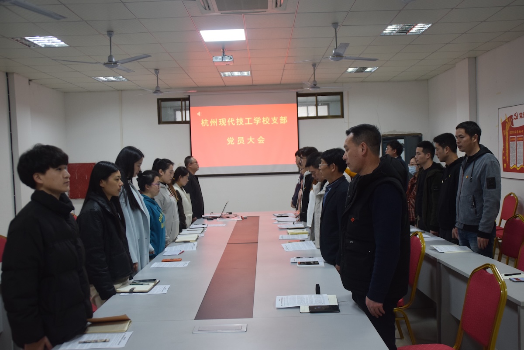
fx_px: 480
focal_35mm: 33
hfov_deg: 57.2
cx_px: 262
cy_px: 175
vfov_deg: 40.0
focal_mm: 22
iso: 800
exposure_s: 1/60
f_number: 4
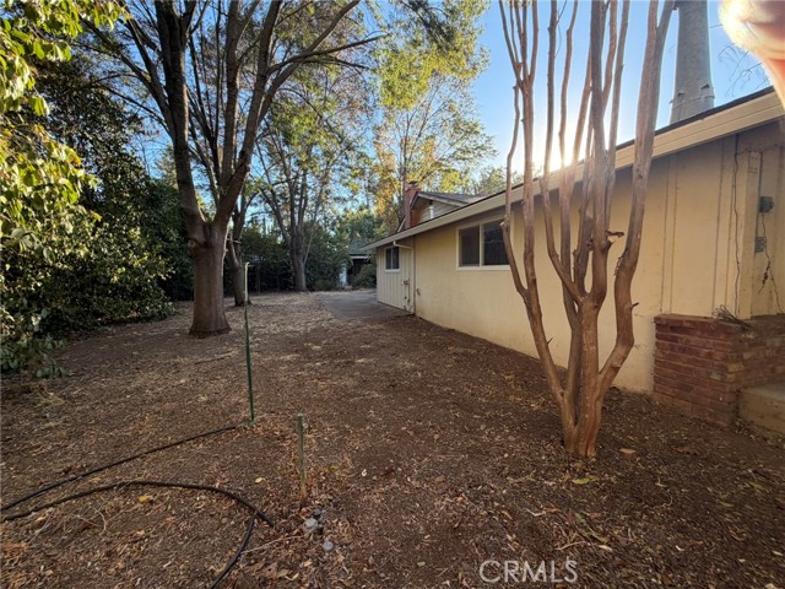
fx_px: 317
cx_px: 392
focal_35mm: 14
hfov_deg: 102.1
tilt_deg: -3.1
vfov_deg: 85.7
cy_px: 294
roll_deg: -0.3
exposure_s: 1/155
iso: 64
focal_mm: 2.22
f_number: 2.2
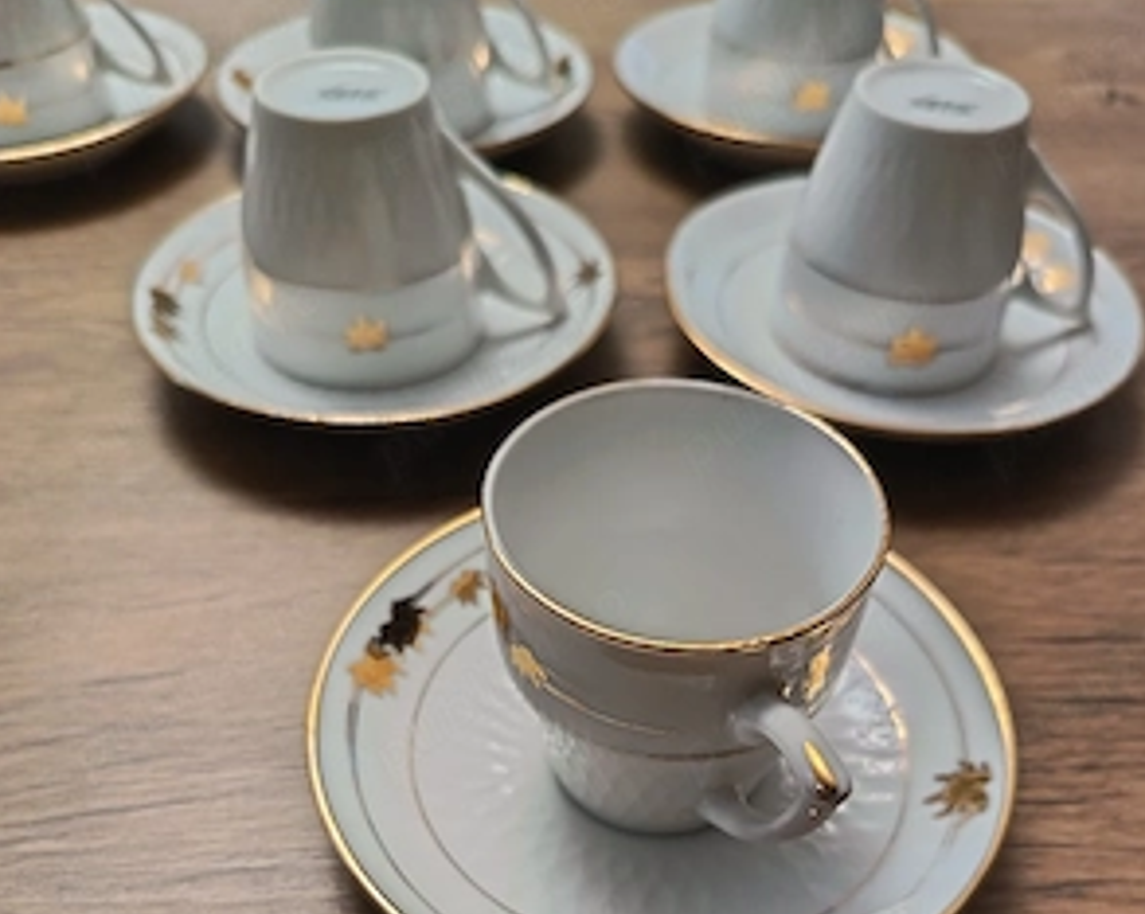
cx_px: 578
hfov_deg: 55.7
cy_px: 727
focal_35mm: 32
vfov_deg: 43.7
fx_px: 1084
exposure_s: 1/33.3
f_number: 1.75
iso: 1838
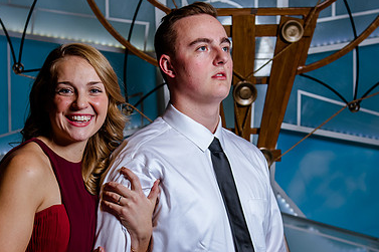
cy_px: 173
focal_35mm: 98
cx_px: 157
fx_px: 1031
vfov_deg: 13.9
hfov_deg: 20.8
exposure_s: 1/125
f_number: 4
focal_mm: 44
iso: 400
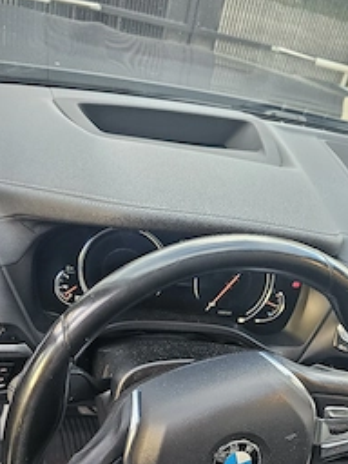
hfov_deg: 39.5
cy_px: 359
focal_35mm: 36
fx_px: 483
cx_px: 210
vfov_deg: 48.9
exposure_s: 1/64.9
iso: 200
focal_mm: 6.3
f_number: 1.7
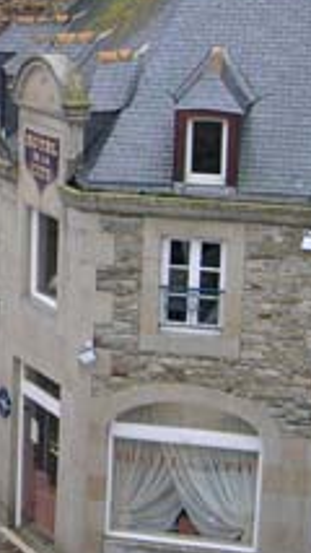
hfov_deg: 10.9
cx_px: -193
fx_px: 1552
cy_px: 75
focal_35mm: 106
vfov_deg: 19.9
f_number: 2.8
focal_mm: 8
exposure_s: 1/395
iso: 100
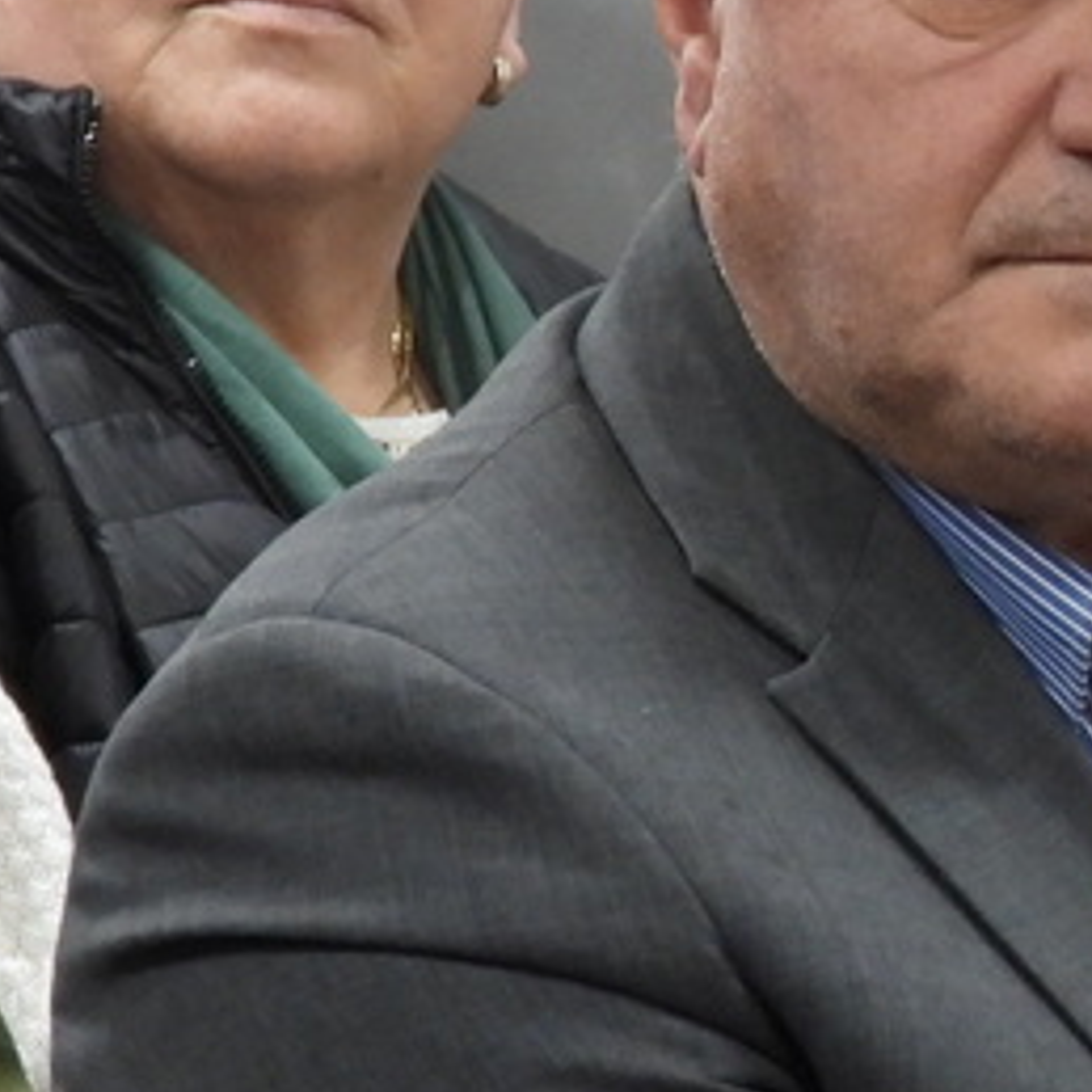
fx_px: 22628
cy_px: 784
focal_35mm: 634
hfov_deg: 2.7
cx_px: 2260
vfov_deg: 2.8
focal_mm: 27.9
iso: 400
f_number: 4
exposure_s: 1/25
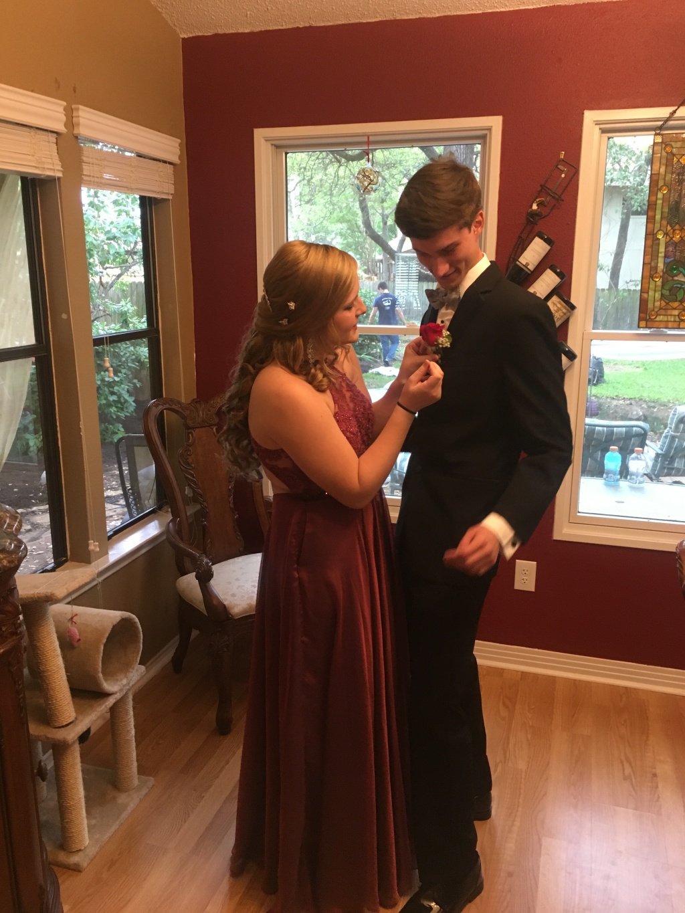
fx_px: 765
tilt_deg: -13.3
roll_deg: +0.7
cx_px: 342
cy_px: 456
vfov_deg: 61.7
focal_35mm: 29
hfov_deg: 48.2
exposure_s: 1/30
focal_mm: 4.15
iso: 160
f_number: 2.2
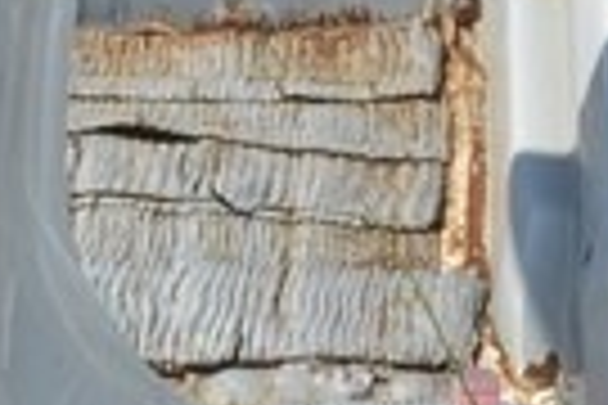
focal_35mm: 228
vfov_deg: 5.7
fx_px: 3850
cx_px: 531
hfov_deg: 9.0
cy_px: -655
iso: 100
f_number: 10
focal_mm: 20
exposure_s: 1/200
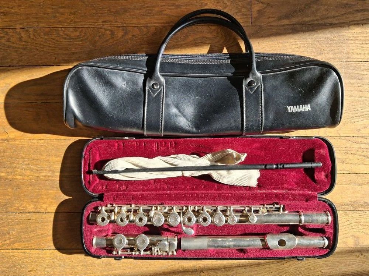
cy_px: 138
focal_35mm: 27
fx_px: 288
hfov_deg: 65.3
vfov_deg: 51.4
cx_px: 184
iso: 20
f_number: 1.8
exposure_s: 1/231
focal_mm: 4
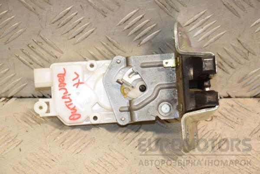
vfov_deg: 10.2
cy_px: 87
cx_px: 130
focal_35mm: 135
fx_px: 975
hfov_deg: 15.2
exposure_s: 1/200
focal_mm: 90
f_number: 8
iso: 800
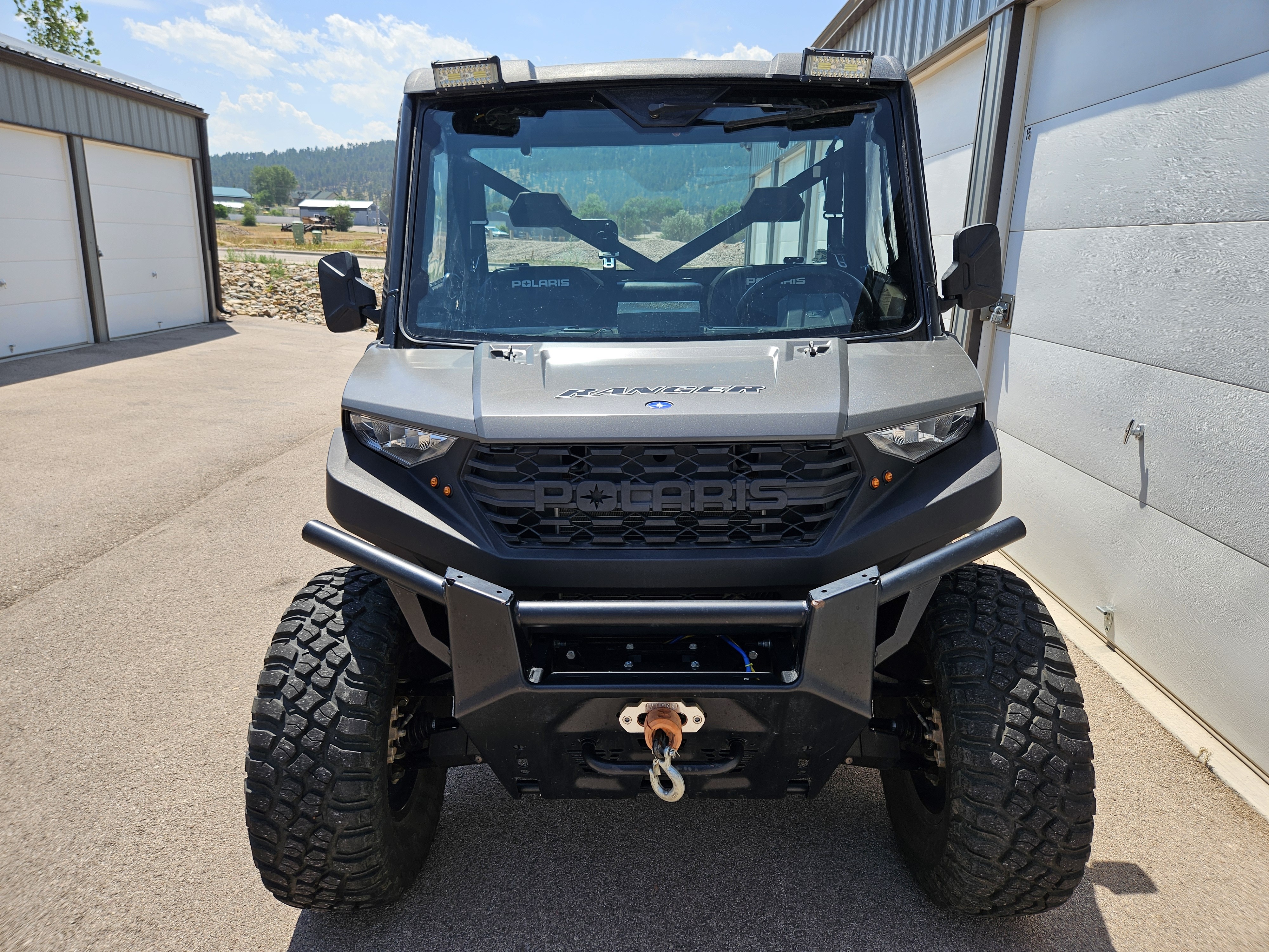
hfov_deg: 73.9
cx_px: 634
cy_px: 476
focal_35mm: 23
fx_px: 843
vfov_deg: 58.9
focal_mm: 5.4
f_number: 1.8
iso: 25
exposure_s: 1/1339
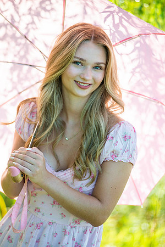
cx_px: 82
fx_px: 1066
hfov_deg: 8.9
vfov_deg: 13.2
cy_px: 124
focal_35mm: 155
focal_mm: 155
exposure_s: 1/1000
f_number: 4
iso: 160
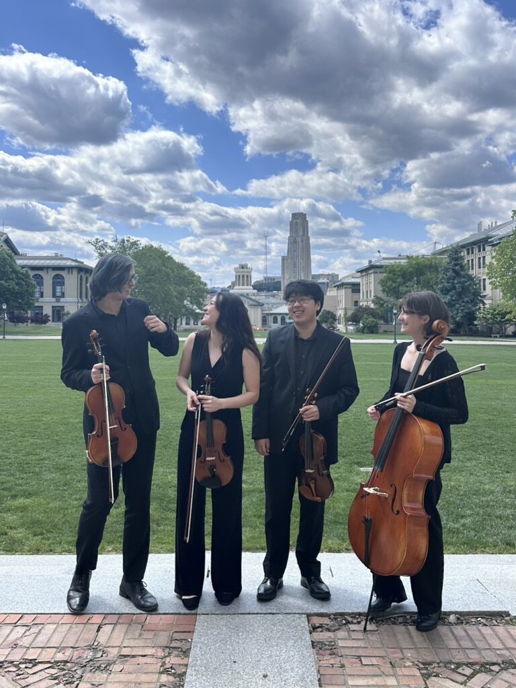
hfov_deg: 56.8
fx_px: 477
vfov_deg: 71.6
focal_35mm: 24
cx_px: 258
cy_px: 344
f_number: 1.78
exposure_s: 1/4545
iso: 80
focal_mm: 6.86
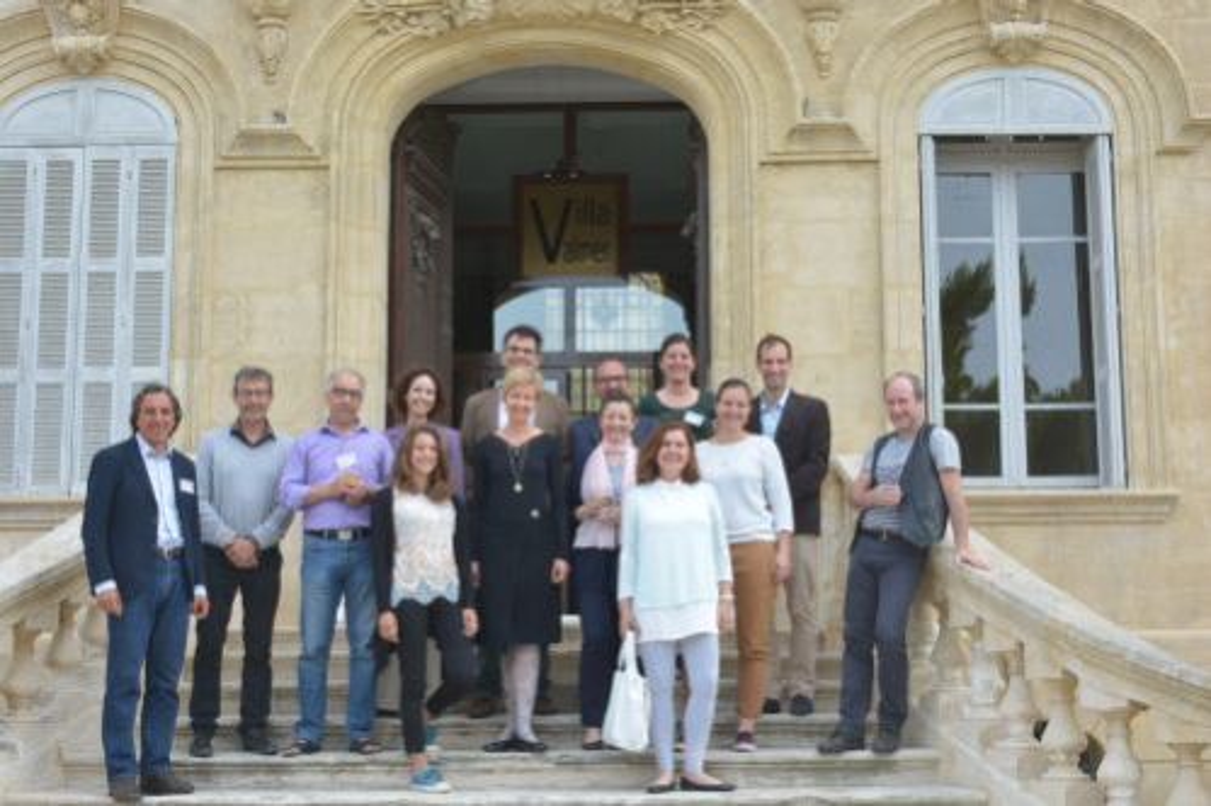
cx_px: 606
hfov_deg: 35.1
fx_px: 1916
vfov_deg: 23.7
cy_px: 403
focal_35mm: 57
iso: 200
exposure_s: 1/60
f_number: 10
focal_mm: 38
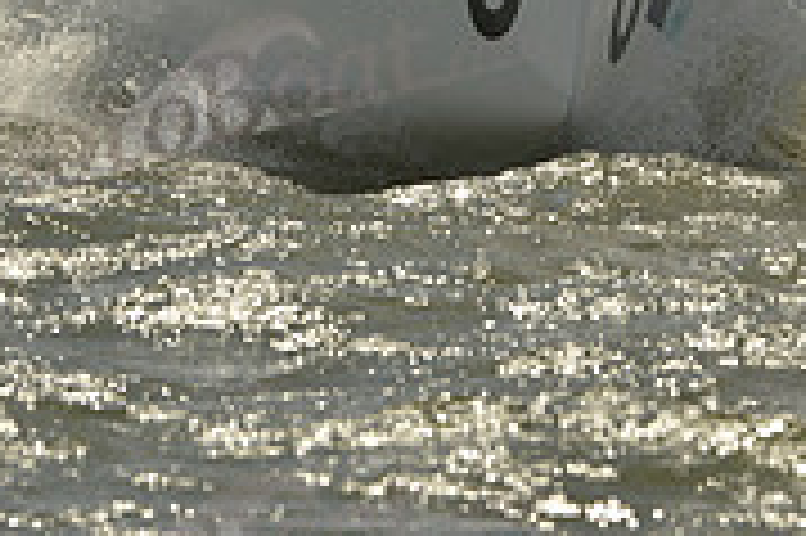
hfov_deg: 1.9
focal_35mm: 1072
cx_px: 783
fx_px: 23978
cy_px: -191
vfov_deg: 1.3
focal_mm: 330
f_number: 11
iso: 280
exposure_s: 1/1600
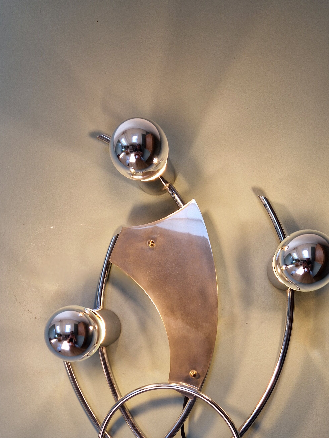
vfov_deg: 51.0
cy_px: 314
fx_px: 444
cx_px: 182
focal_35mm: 35
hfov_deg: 40.6
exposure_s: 1/182
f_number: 1.8
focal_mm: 5.4
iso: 50
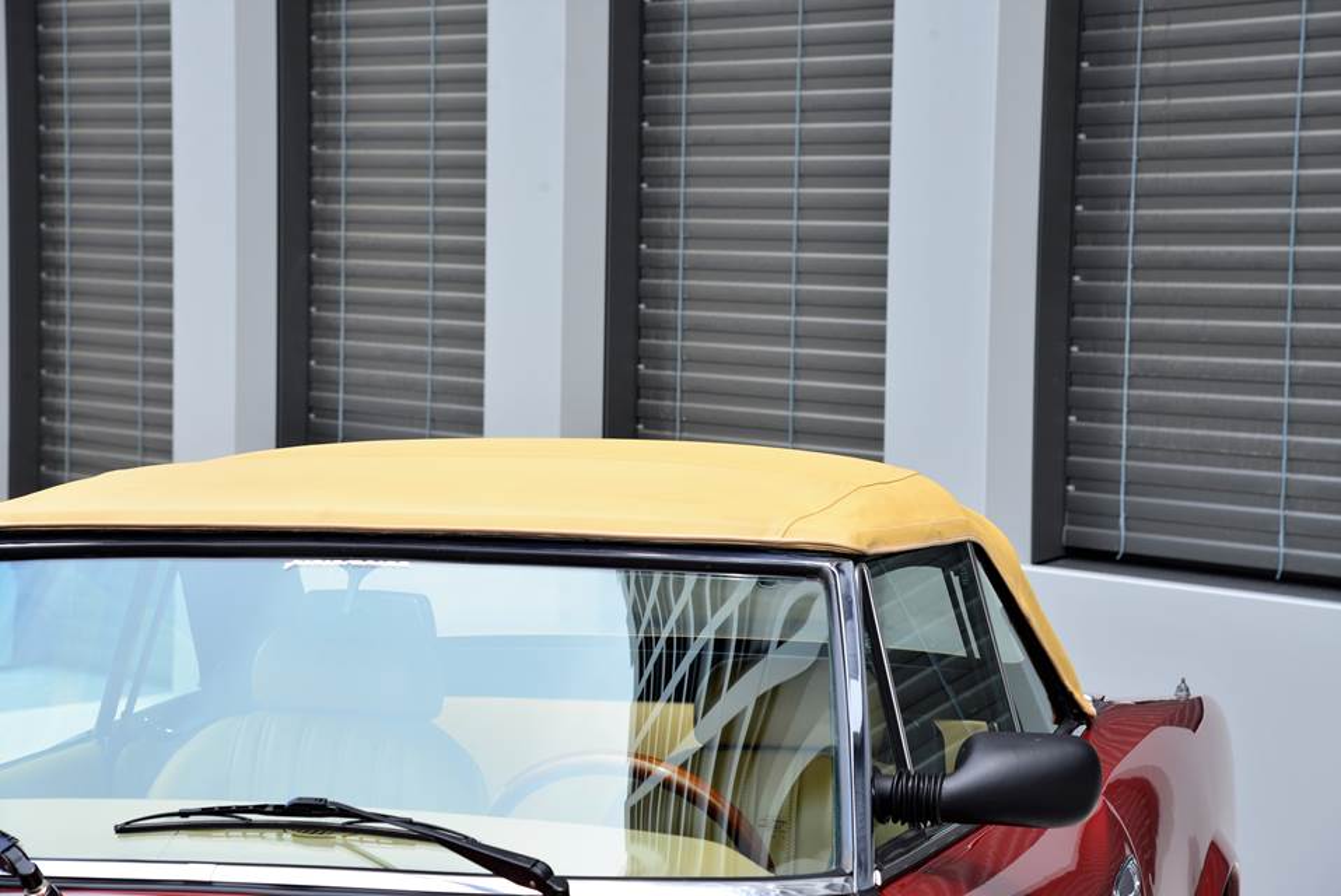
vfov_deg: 14.4
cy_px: 448
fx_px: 3541
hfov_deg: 21.4
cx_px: 670
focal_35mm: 95
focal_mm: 95
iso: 200
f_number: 8
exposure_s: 1/100
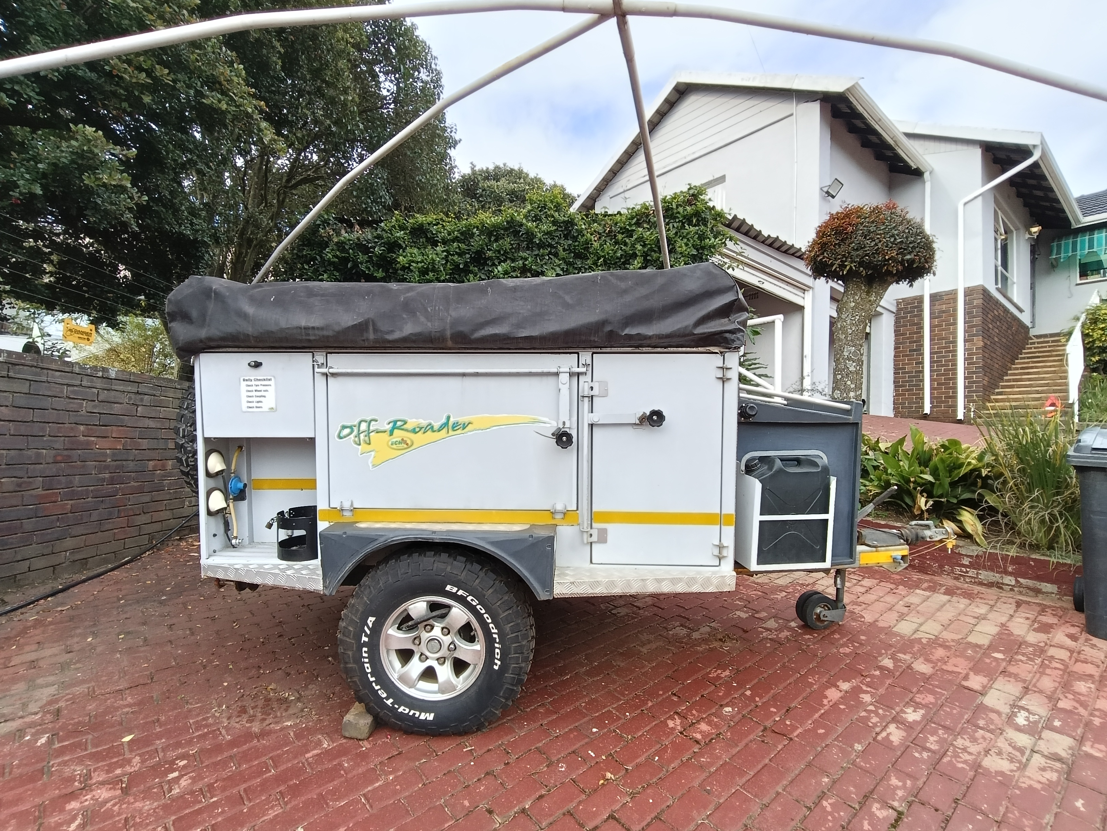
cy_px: 416
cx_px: 554
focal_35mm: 16
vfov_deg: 78.1
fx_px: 512
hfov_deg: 94.5
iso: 64
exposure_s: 1/109
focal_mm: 1.68
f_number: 2.2
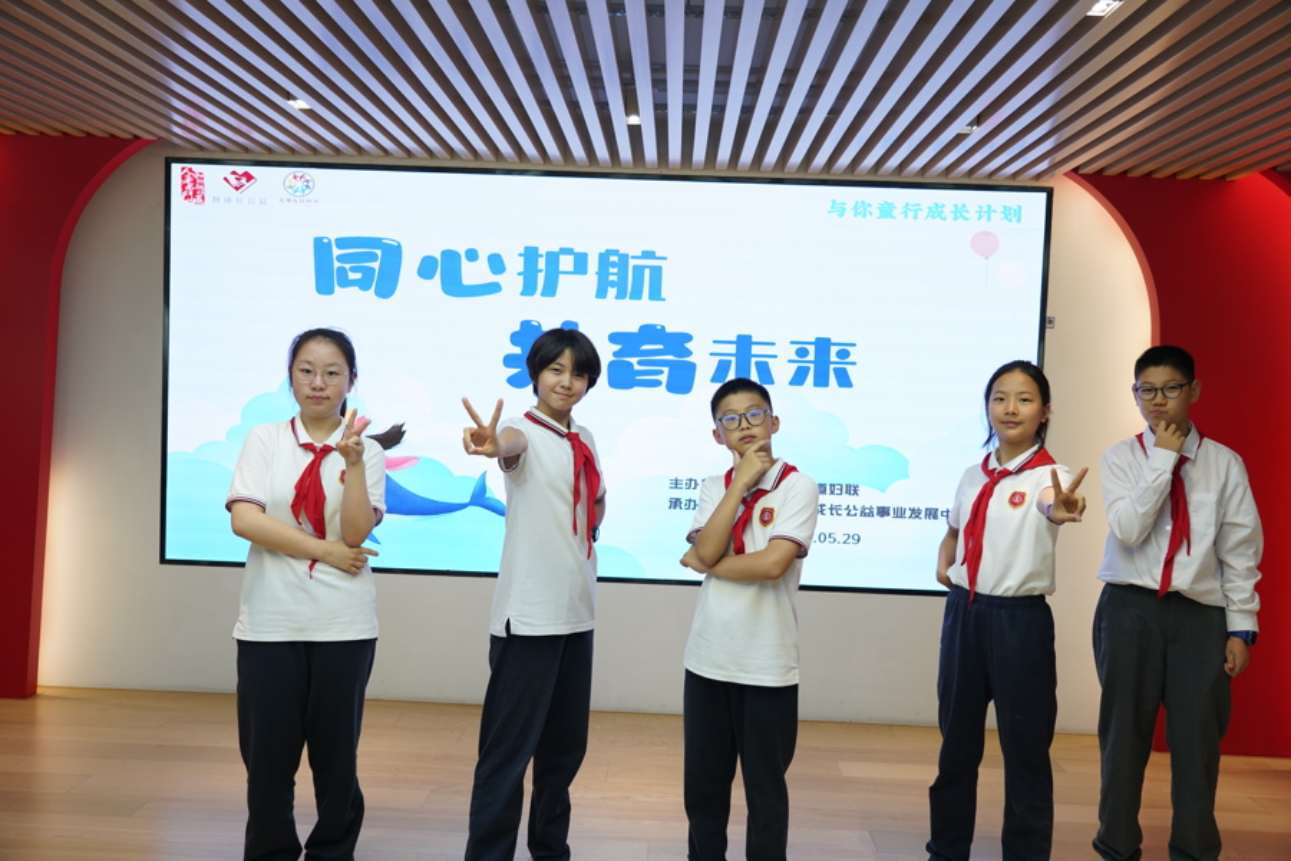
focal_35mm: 30
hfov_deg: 61.9
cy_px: 430
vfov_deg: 43.6
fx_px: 1076
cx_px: 646
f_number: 4
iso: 1000
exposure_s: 1/250
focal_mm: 30
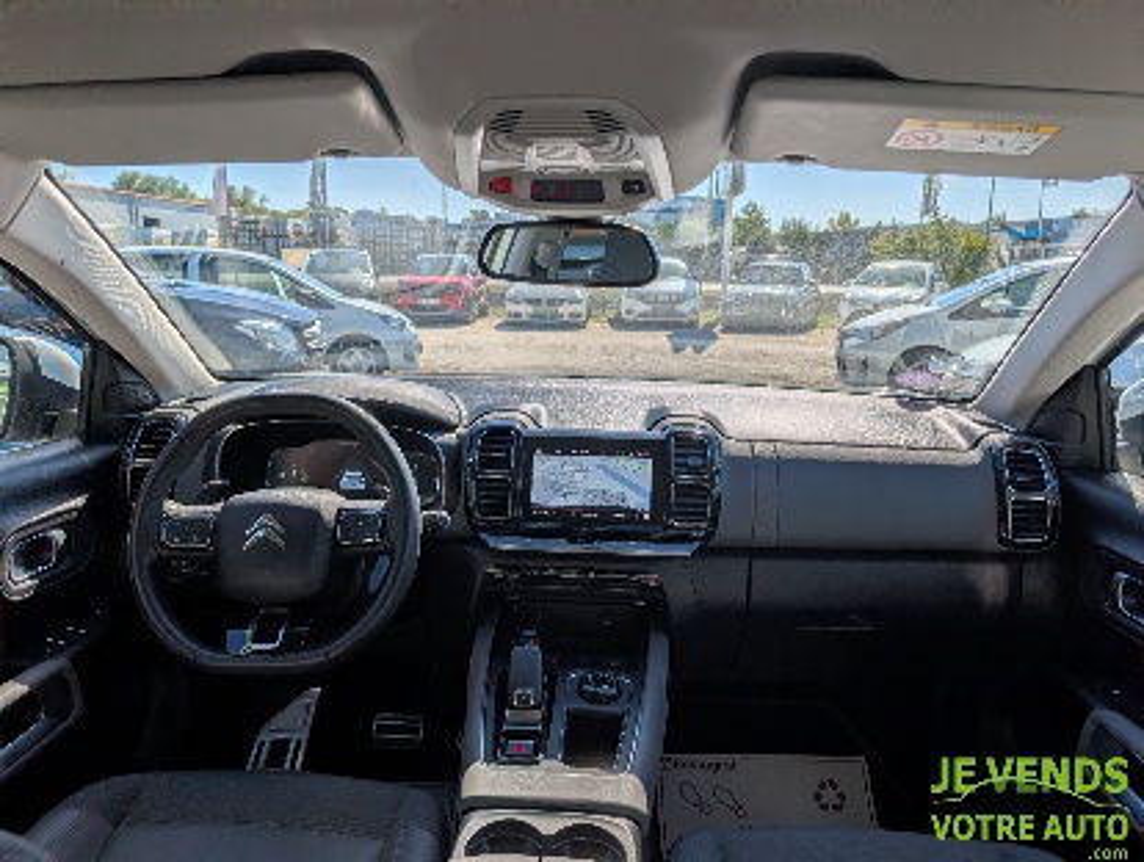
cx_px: 572
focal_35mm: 24
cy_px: 431
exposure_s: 1/7937
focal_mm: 6.9
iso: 20
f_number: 1.68
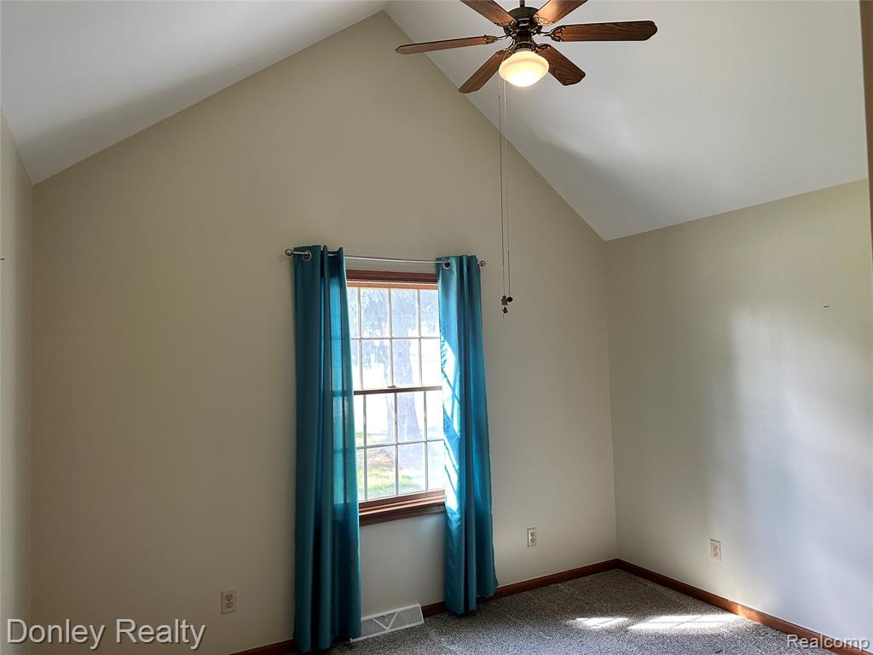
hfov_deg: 71.6
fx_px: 605
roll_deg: +1.3
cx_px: 436
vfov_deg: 56.8
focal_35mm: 24
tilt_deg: +2.7
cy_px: 328
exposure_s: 1/60
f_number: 1.78
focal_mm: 6.86
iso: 200
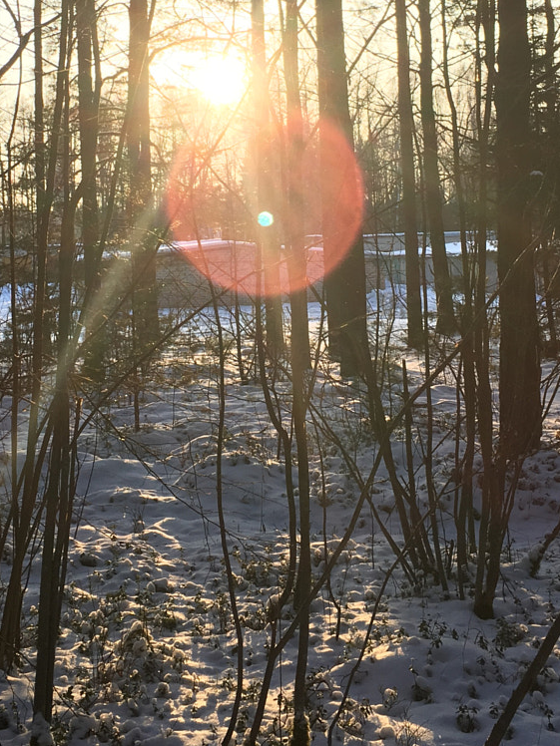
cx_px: 221
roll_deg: +2.9
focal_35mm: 62
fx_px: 1337
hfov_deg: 23.6
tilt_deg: +3.6
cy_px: 134
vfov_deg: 30.3
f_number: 2.2
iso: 25
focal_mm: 4.15
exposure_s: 1/455
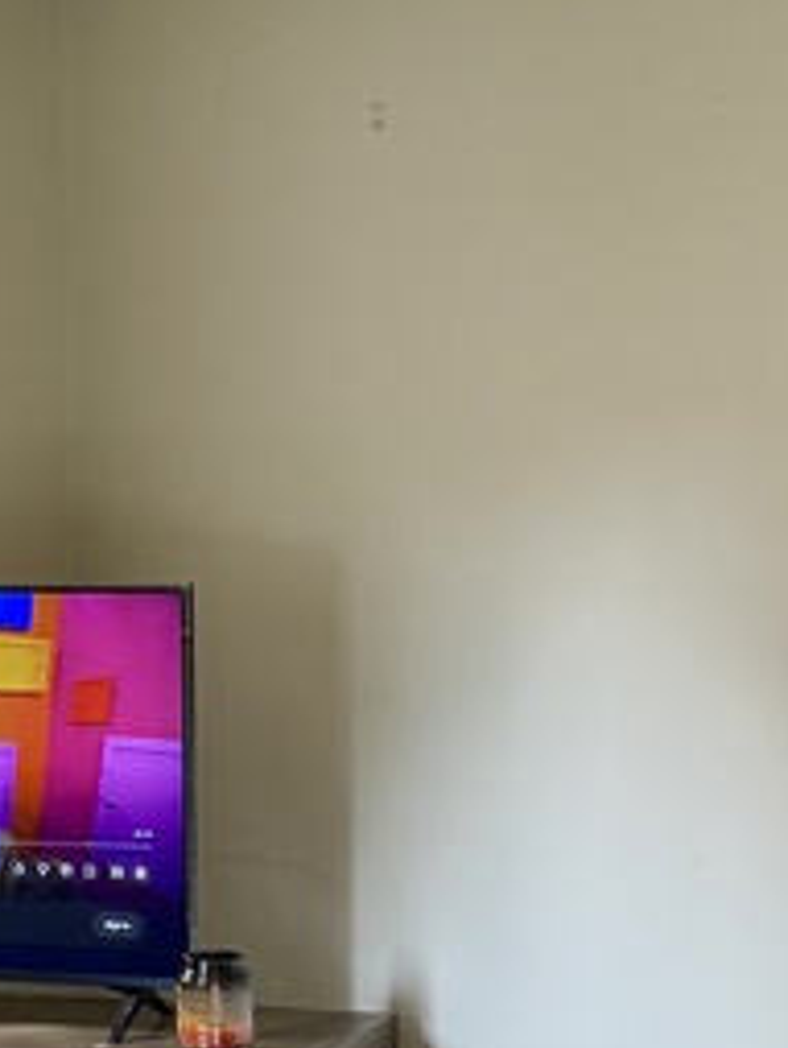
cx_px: 318
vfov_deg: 19.2
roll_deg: +1.3
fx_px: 3091
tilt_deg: -1.7
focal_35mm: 102
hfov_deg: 14.5
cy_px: 598
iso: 200
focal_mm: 6.76
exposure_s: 1/121
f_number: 1.78
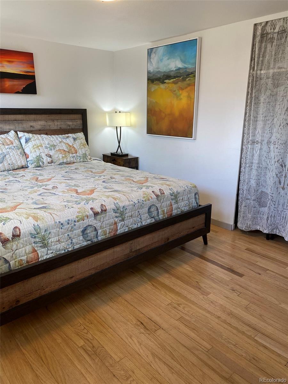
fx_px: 288
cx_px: 144
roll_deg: -1.5
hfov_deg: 53.1
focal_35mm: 26
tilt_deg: -15.1
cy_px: 192
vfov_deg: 67.3
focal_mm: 4.25
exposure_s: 1/120
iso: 80
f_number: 1.8
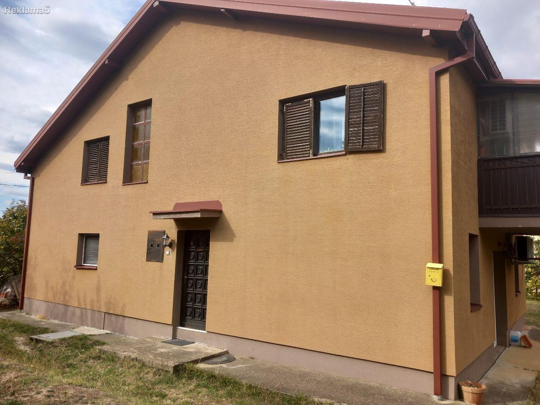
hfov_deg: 65.3
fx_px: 421
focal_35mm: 27
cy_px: 202
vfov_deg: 51.4
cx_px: 270
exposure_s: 1/341
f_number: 1.8
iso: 20
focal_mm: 4
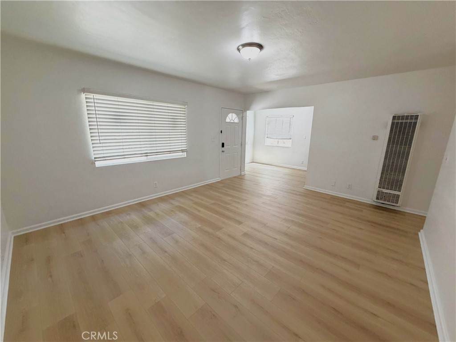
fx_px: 184
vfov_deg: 85.7
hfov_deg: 102.1
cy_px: 171
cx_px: 228
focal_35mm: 14
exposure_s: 1/120
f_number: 2.2
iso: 320
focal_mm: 2.22
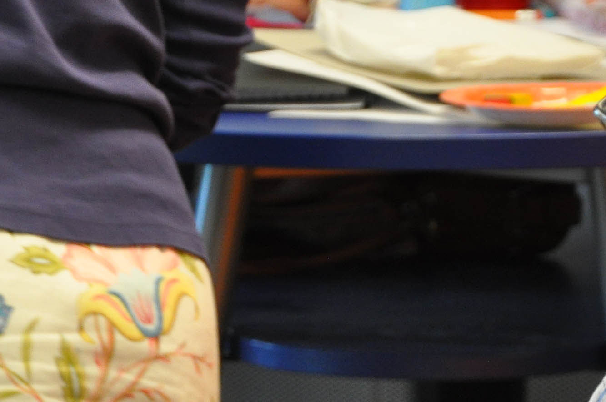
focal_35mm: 386
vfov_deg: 3.5
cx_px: 102
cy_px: 405
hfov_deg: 5.3
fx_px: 6489
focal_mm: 80
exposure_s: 1/30
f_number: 5.3
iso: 800
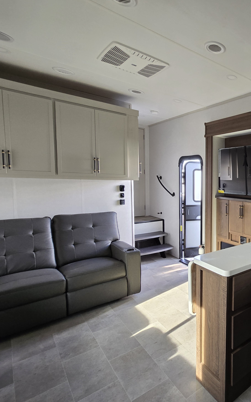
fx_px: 208
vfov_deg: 88.0
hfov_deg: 46.5
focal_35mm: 19
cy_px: 204
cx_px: 274
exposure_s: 1/60
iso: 125
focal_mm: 2.2
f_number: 2.2
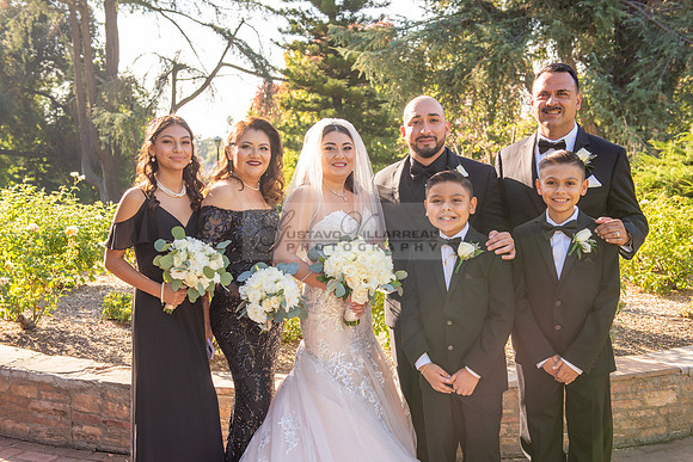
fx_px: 847
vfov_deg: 30.5
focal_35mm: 44
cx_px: 346
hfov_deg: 44.5
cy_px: 231
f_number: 5.6
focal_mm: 44
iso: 200
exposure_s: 1/250
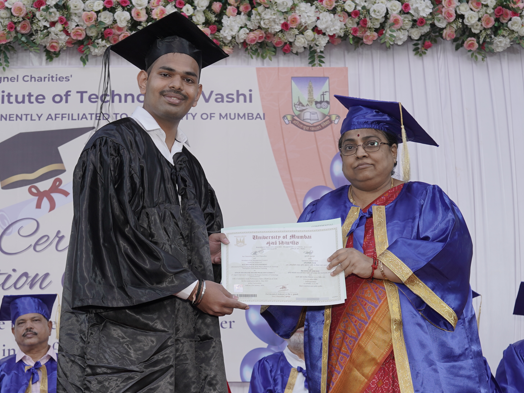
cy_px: 348
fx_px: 1060
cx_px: 223
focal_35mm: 70
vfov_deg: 20.6
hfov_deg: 27.7
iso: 200
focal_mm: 35
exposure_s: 1/50
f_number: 5
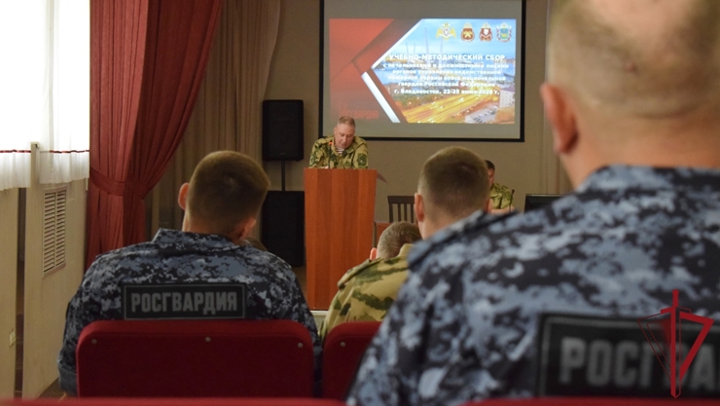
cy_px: 166
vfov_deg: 13.8
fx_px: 1672
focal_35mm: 88
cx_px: 360
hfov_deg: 24.3
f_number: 5.6
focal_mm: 55
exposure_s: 1/60
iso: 4000
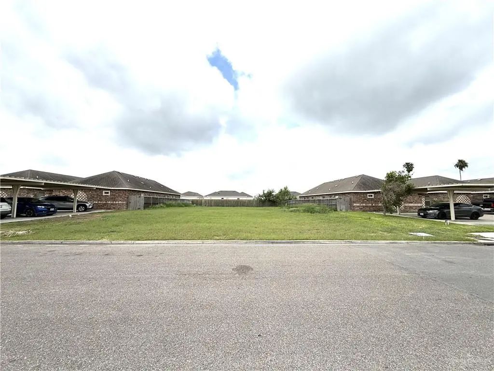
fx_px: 200
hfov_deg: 102.1
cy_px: 186
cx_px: 247
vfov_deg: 85.7
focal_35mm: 14
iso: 50
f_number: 2.2
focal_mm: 2.22
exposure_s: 1/2611
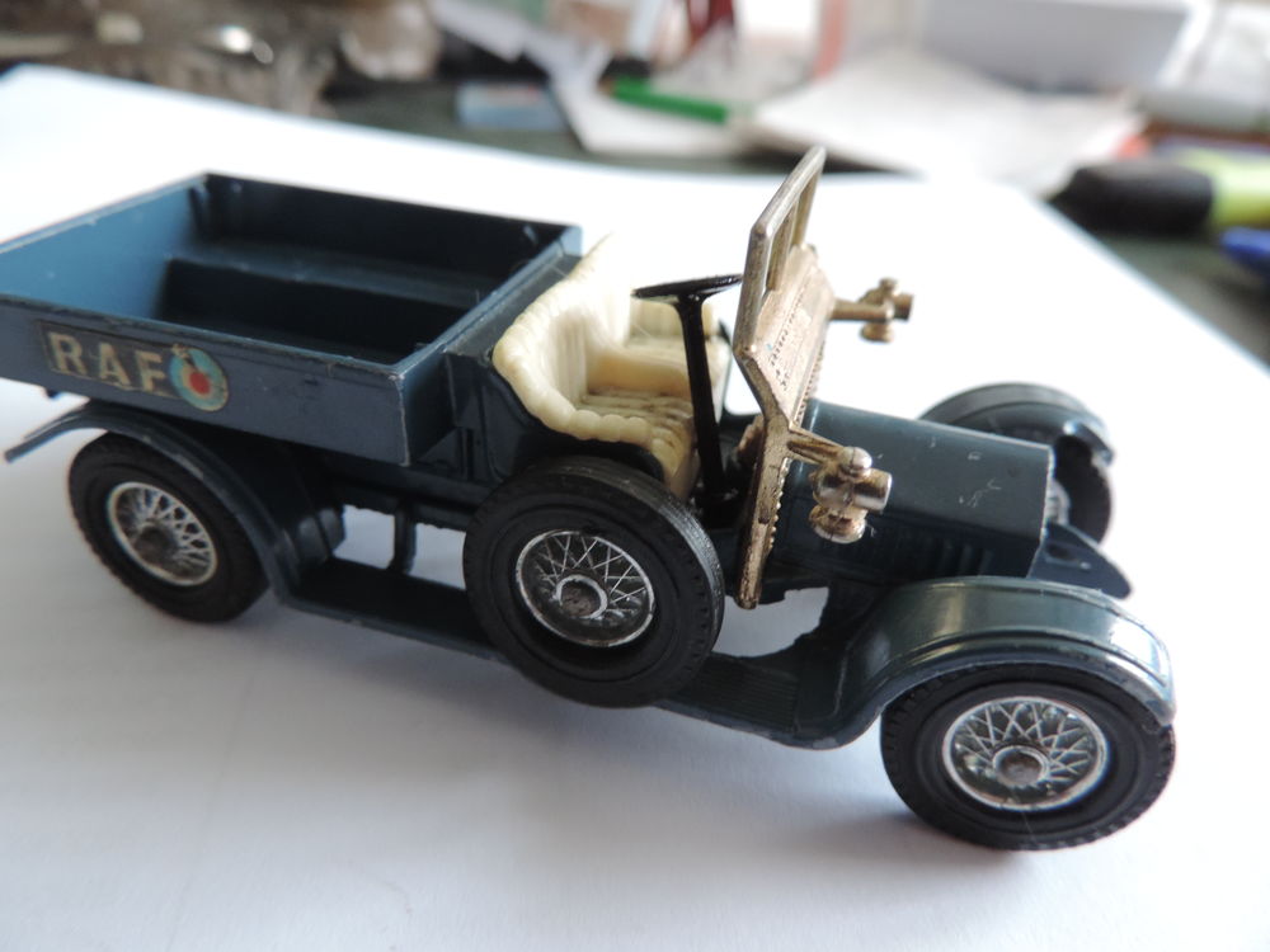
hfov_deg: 71.6
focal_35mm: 24
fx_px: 881
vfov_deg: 56.8
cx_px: 635
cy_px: 476
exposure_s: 1/8
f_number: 3
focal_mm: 4.3
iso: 450
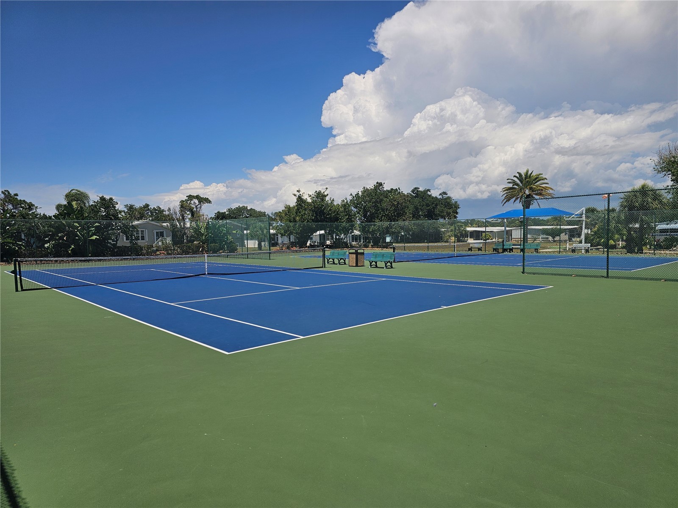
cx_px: 339
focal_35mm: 23
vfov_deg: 58.9
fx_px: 450
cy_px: 254
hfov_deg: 73.9
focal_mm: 6.3
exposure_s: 1/2094
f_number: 1.7
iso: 10
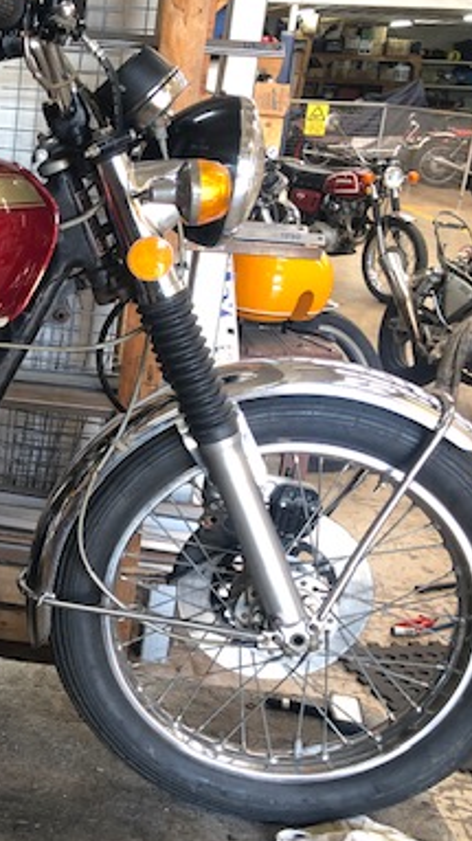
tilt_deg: -16.0
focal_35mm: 51
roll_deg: -1.2
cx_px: -176
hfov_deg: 20.9
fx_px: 1136
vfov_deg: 40.6
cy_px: 391
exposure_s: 1/33
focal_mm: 3.99
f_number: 1.8
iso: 32
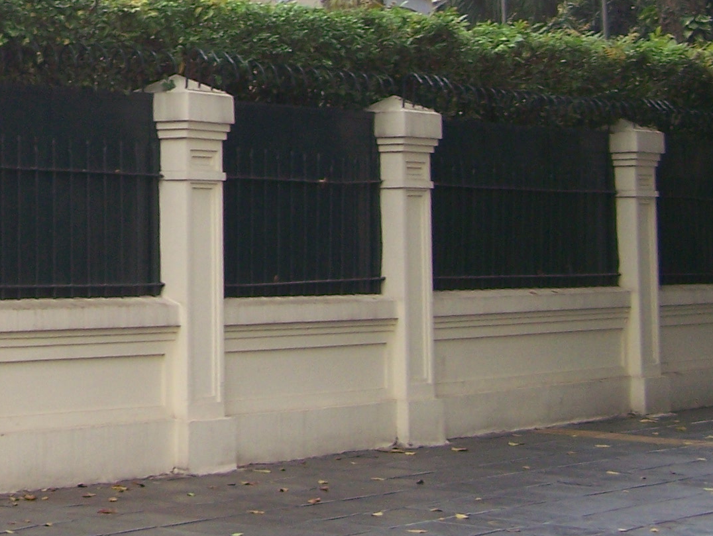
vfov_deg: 14.5
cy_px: -64
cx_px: -31
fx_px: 2062
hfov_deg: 19.0
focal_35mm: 100
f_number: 2.8
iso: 80
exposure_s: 1/50
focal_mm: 6.3
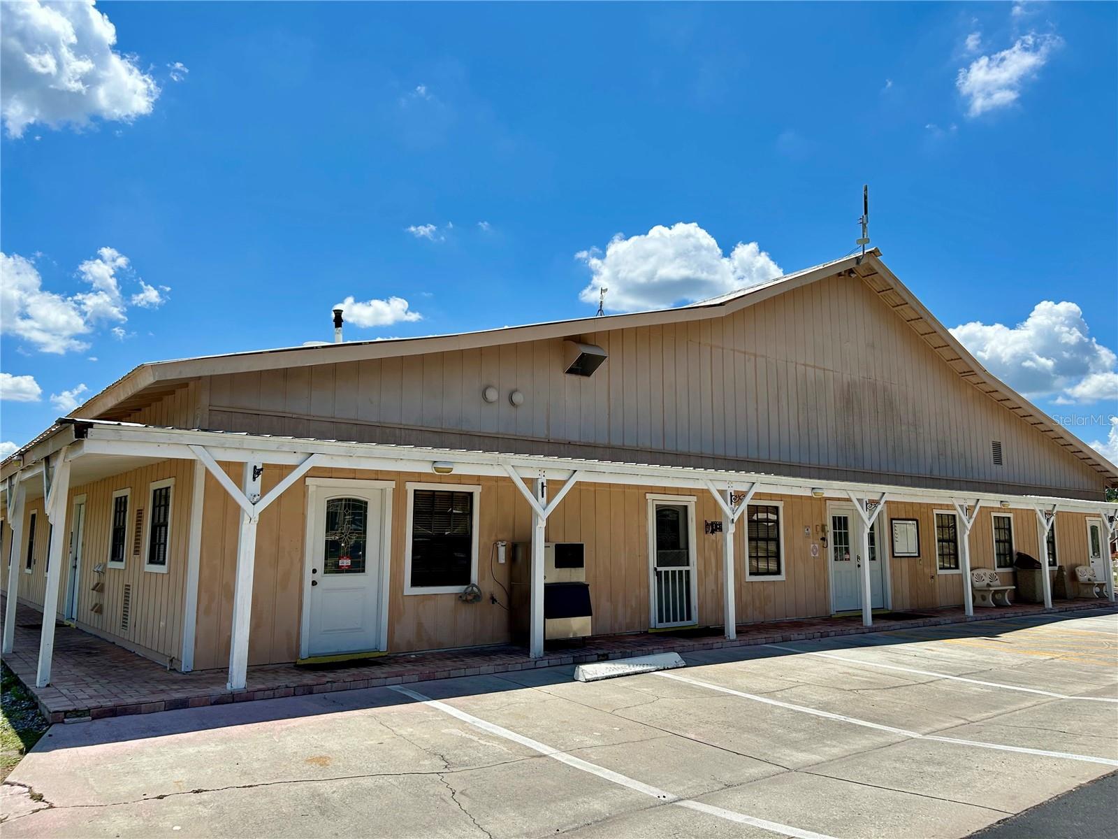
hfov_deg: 67.3
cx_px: 559
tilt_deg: +8.4
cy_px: 420
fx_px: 840
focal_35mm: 26
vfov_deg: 53.1
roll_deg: +0.8
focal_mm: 5.7
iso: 50
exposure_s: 1/5319
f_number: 1.5
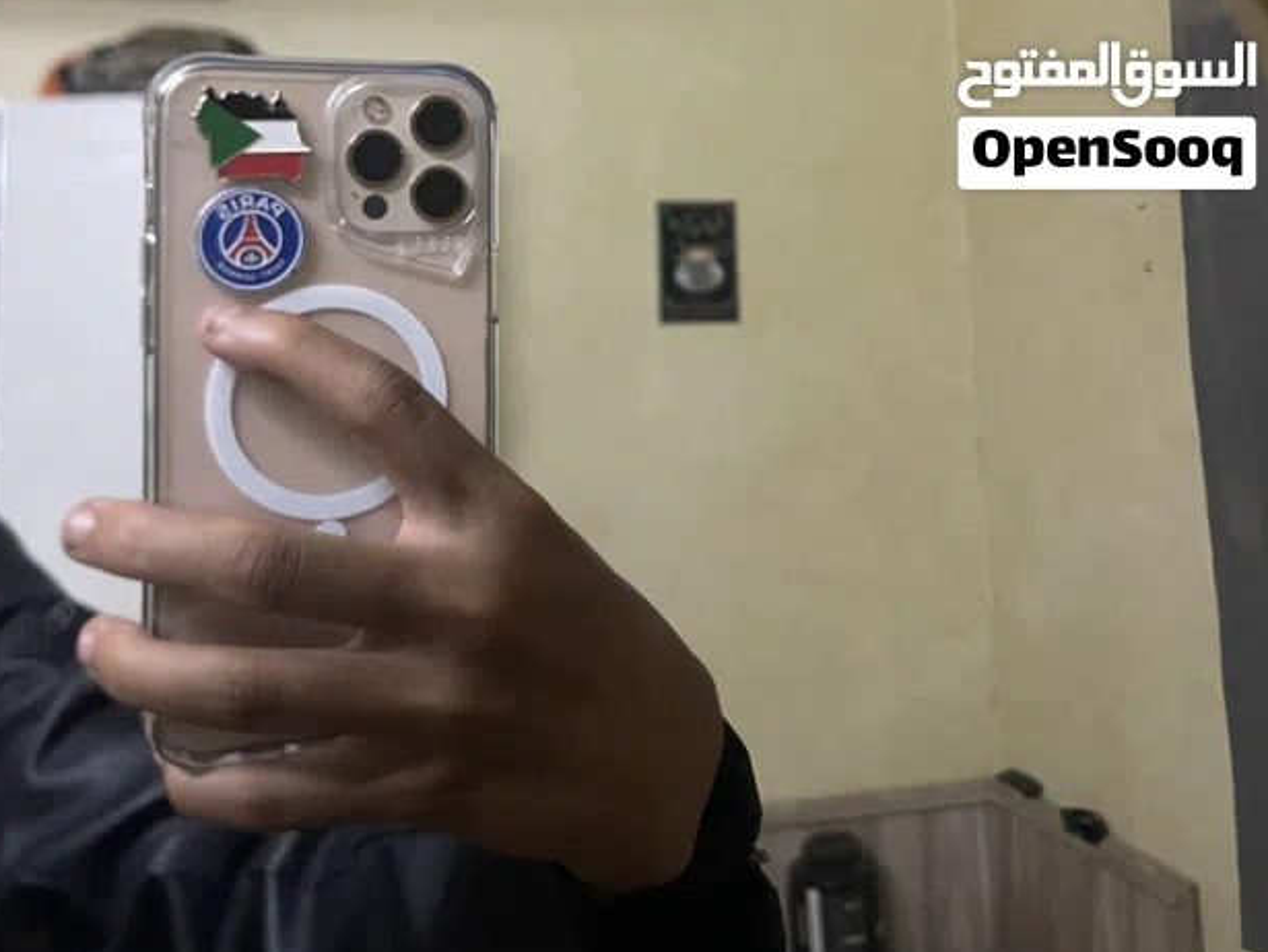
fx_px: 953
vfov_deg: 53.1
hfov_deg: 67.3
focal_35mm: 26
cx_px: 647
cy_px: 486
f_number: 1.6
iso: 640
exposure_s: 1/30
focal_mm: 5.1
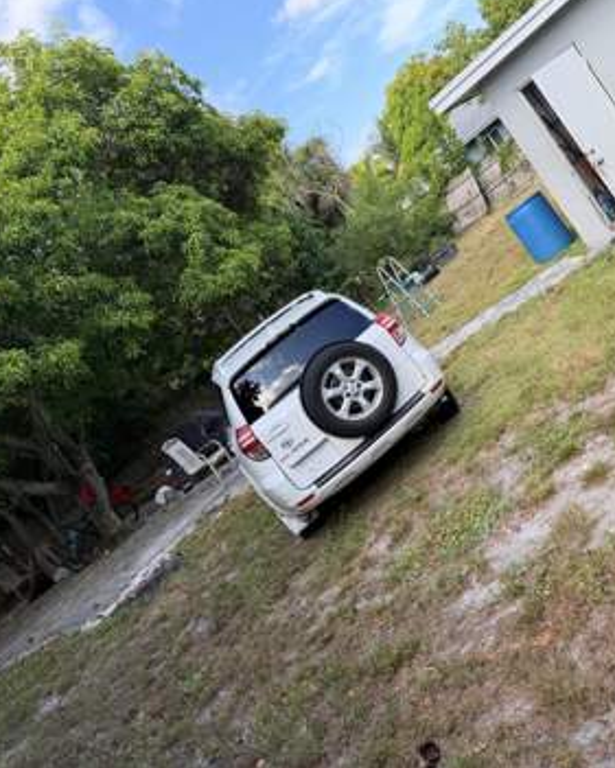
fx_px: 728
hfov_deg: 45.3
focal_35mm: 32
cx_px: 394
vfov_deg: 55.6
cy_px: 380
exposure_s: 1/689
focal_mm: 6.76
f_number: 1.78
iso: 80
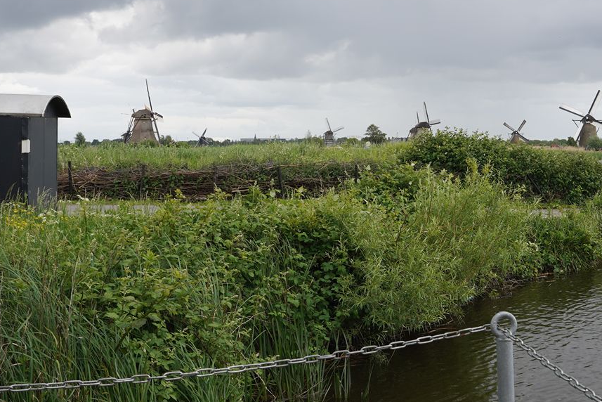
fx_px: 937
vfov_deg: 24.2
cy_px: 200
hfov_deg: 34.9
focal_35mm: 56
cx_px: 445
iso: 100
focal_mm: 24
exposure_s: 1/100
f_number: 9
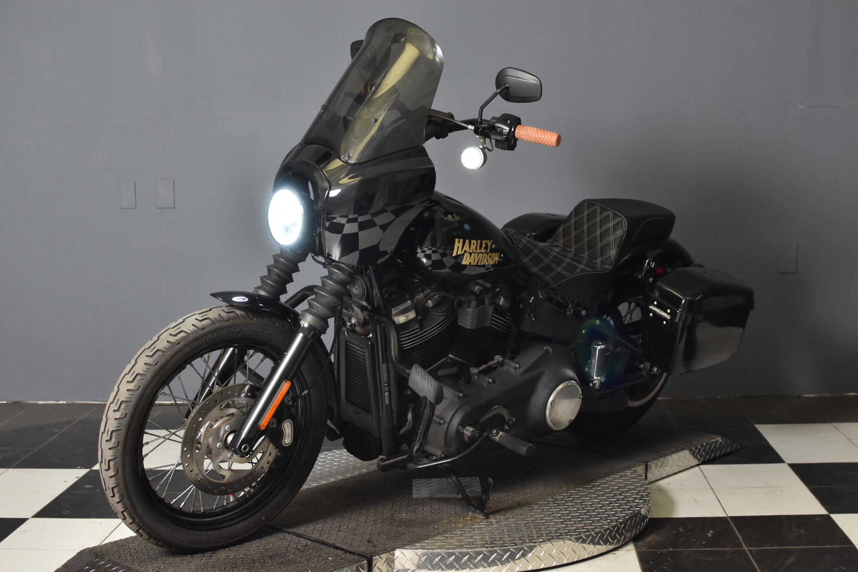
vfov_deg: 25.7
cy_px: 286
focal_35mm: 52
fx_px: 1251
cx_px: 429
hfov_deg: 37.9
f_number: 4.5
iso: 800
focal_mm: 35
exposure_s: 1/160
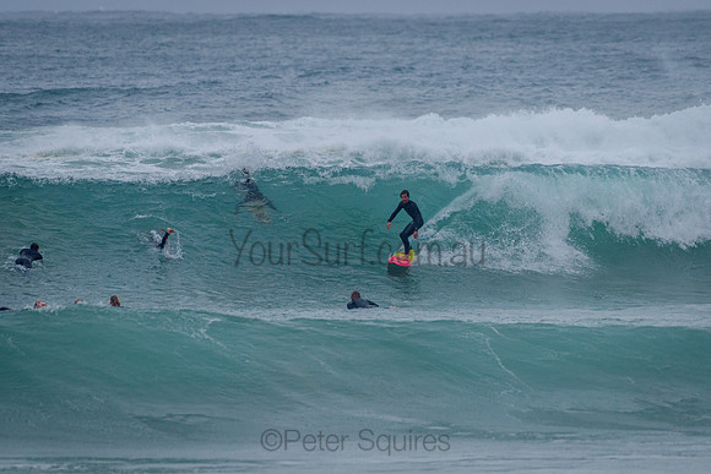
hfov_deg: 3.4
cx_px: 356
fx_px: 12100
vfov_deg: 2.2
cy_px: 237
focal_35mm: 613
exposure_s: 1/2000
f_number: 5.6
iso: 720
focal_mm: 500
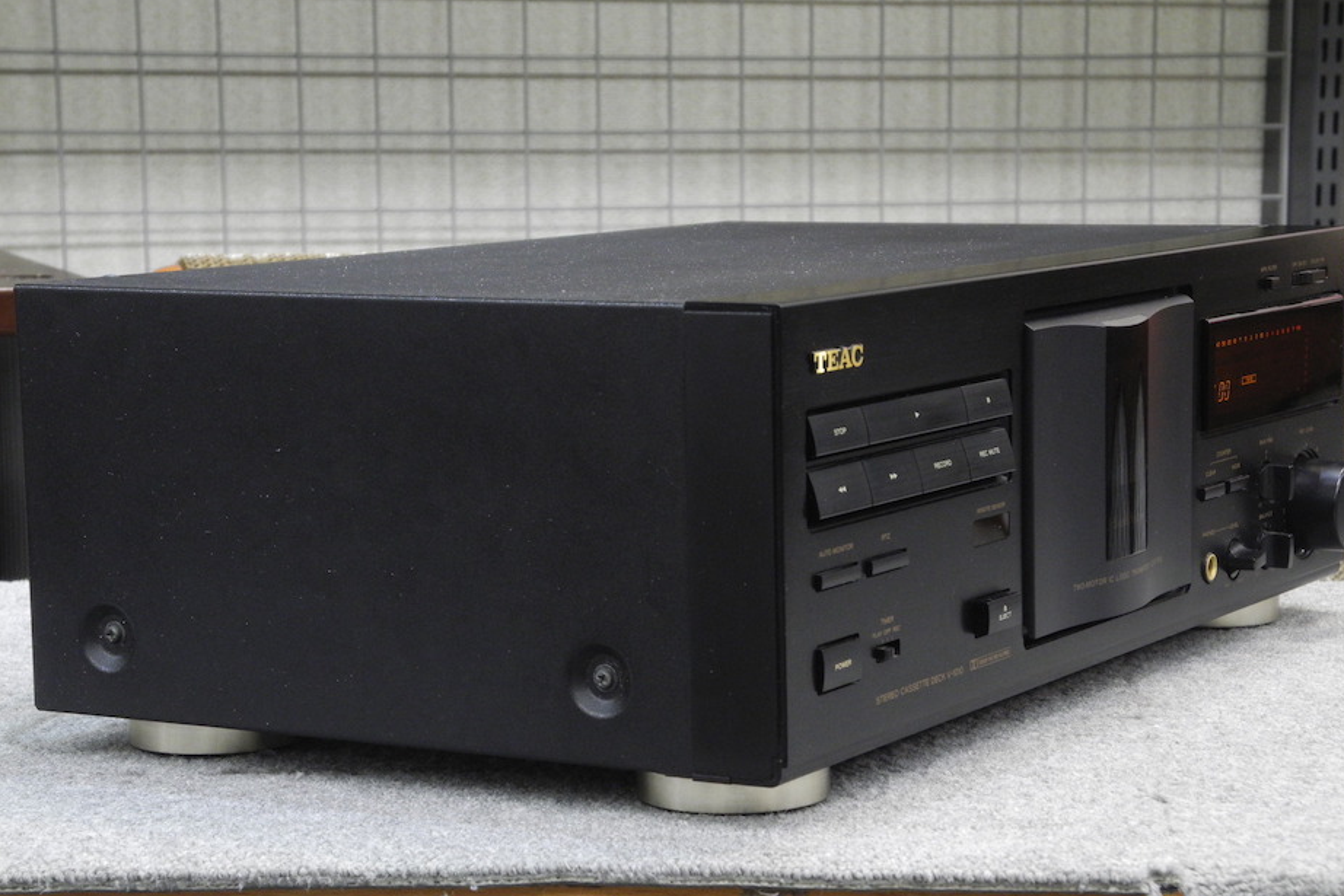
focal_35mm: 92
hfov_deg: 22.1
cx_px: 698
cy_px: 498
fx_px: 3435
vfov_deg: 14.9
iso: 400
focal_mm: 18.1
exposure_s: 1/19.7
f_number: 4
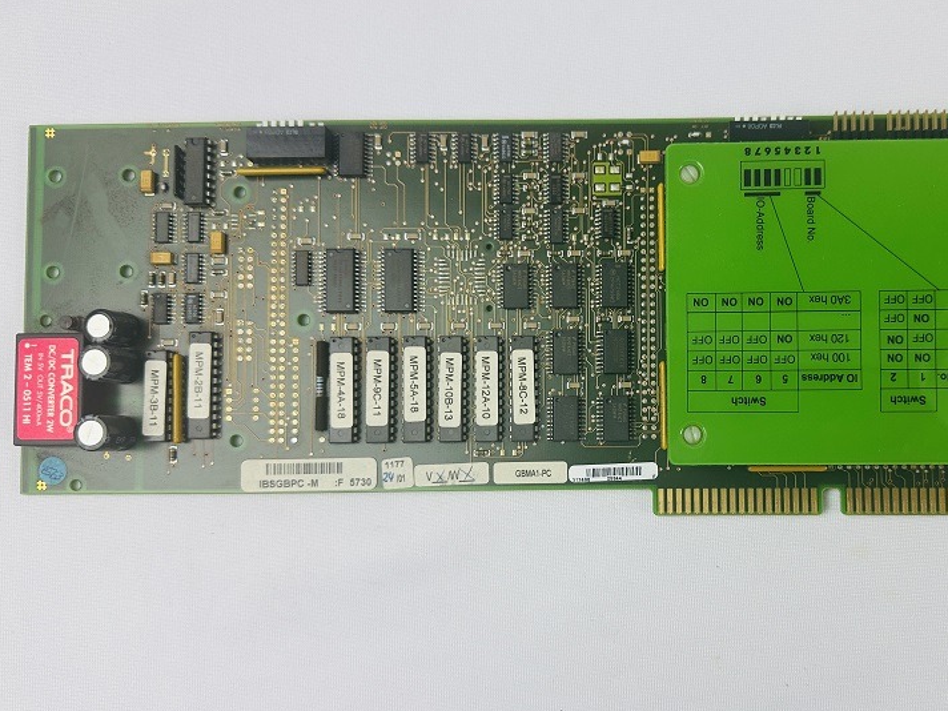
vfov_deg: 41.7
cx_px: 630
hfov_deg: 52.9
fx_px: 931
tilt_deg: -86.5
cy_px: 390
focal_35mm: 34
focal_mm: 6.86
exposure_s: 1/120
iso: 64
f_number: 1.78
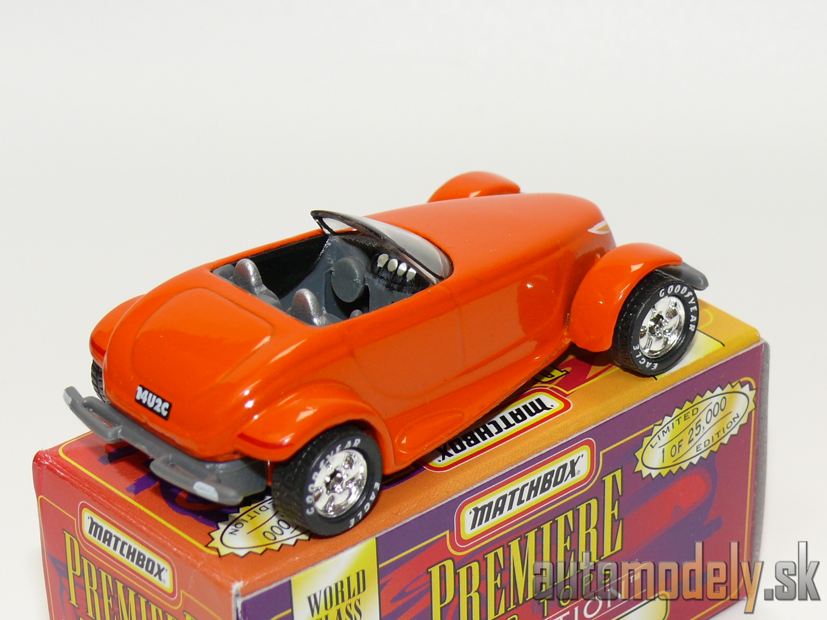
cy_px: 310
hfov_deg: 19.1
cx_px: 414
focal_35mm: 103
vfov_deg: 14.4
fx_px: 2461
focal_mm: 13.5
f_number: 4
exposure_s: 1/30
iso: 100
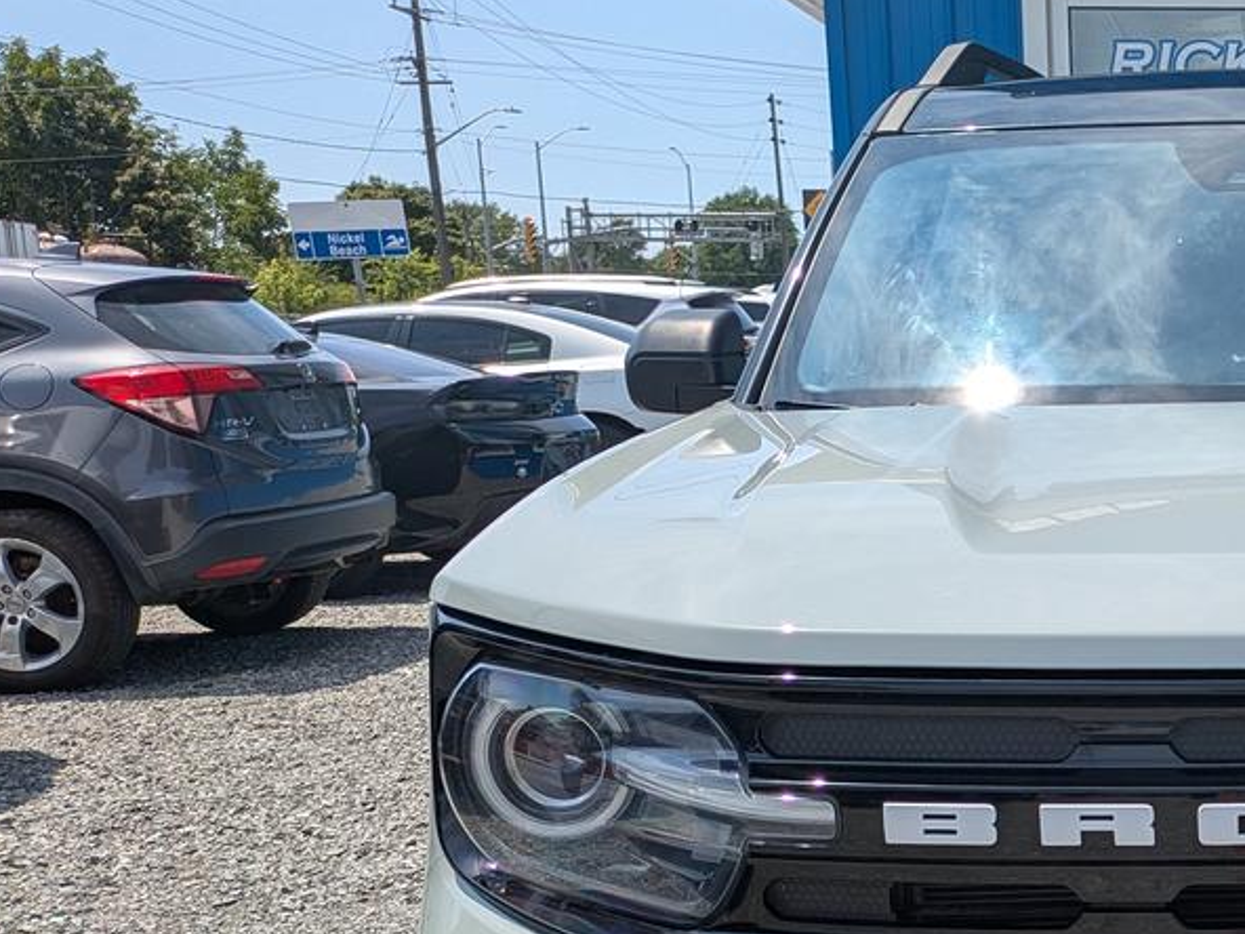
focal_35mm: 54
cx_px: 1320
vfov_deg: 26.5
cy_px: 753
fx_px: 1942
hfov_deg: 32.0
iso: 47
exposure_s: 1/1919
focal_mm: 5.43
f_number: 1.89
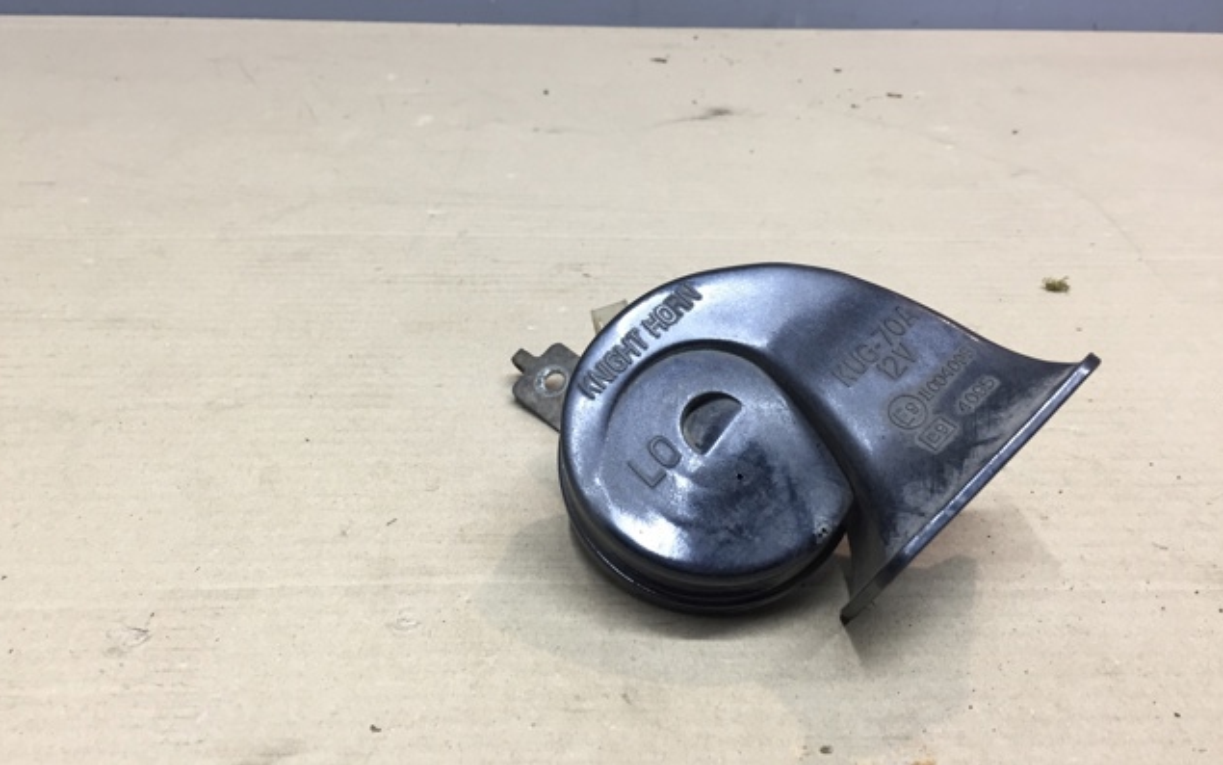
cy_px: 335
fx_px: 1033
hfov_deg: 61.2
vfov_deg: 40.5
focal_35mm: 31
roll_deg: -2.2
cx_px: 611
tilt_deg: -28.5
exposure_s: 1/33
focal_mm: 4.15
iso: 64
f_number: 2.2
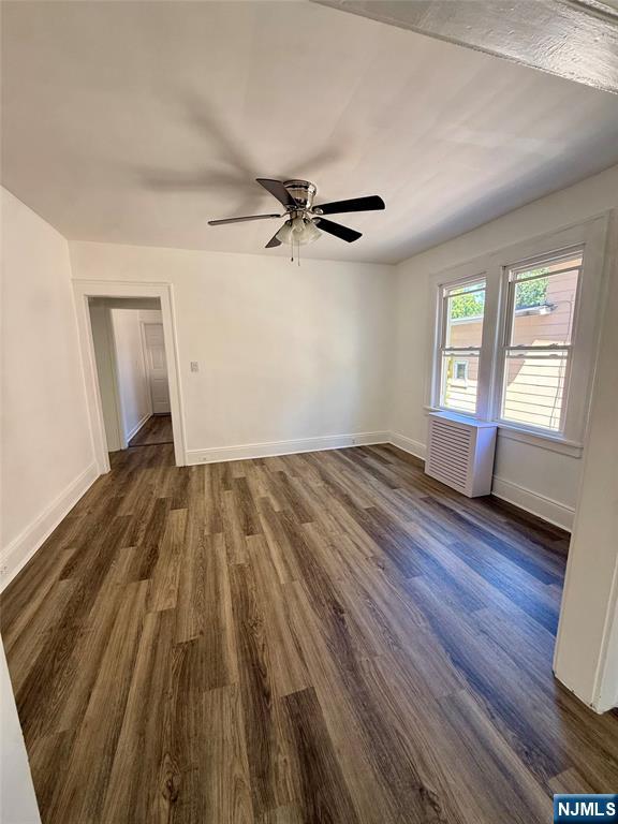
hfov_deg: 85.7
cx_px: 309
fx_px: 333
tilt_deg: -9.5
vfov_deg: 102.1
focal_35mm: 14
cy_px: 412
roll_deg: +1.0
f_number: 2.2
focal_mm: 2.22
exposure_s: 1/99
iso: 100
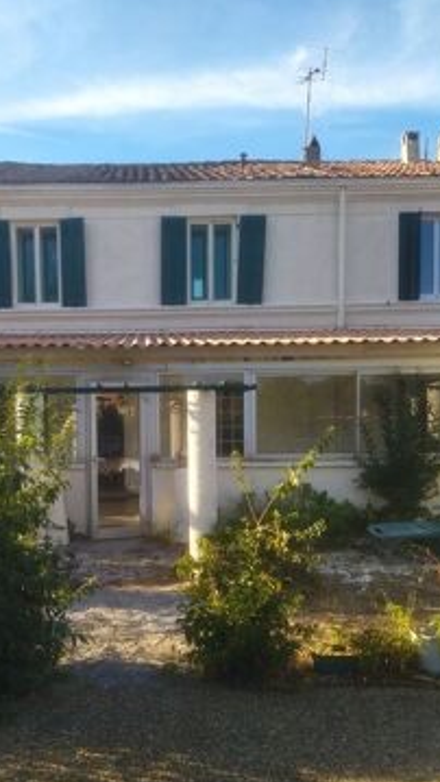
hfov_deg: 33.2
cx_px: 122
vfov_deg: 56.4
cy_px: 445
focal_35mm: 35
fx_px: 726
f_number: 1.79
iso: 100
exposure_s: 1/1245
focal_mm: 4.74
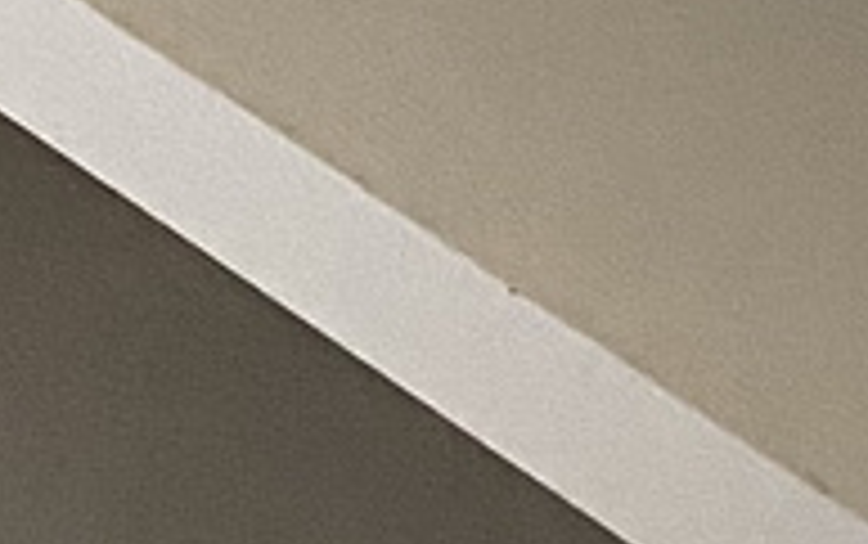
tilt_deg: -27.3
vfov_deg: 5.5
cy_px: -1254
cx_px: 400
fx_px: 5185
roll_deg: -4.1
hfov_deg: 9.6
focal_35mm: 219
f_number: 1.8
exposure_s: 1/43
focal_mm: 4.25
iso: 500
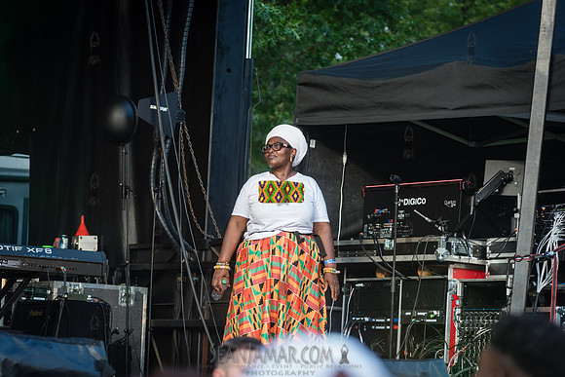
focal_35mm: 155
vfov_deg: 8.9
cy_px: 188
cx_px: 282
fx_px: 2433
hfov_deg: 13.2
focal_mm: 155
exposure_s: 1/320
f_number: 4.5
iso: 500
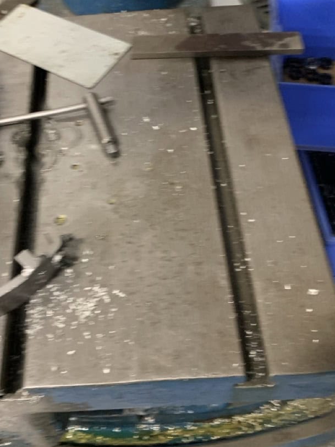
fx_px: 529
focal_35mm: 41
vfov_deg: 45.7
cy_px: 197
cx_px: 132
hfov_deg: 35.0
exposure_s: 1/30
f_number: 1.8
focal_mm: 4.2
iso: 500
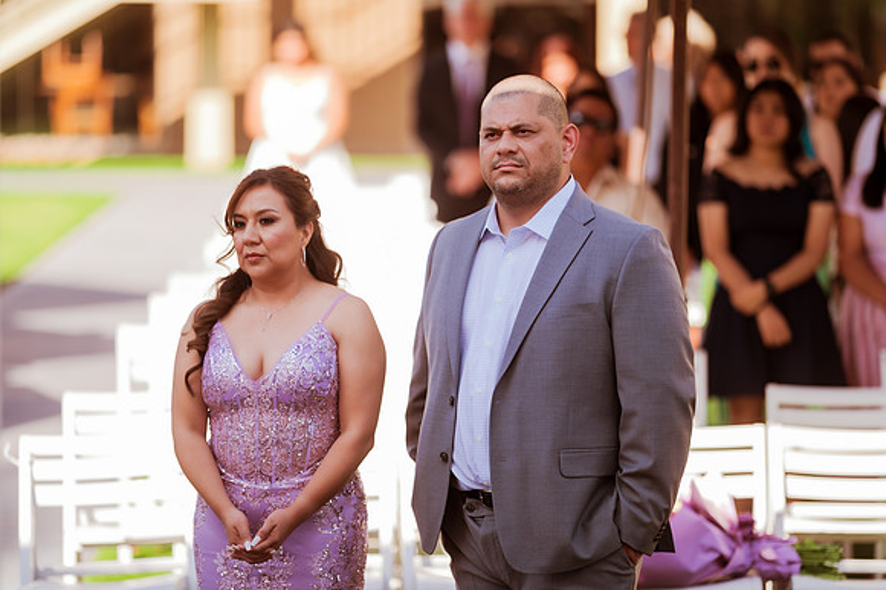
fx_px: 3320
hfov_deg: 15.2
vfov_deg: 10.1
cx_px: 443
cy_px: 295
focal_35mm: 135
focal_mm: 135
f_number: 1.8
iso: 125
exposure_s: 1/1250
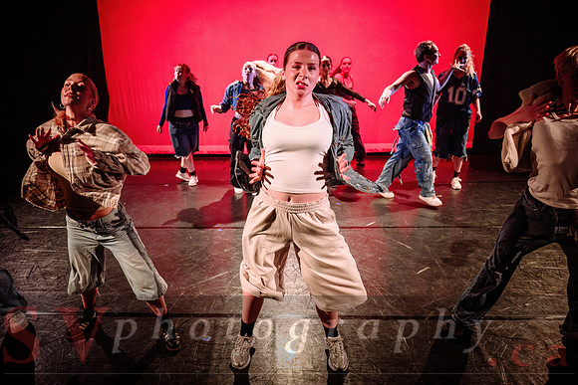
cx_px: 251
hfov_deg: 66.7
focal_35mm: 27
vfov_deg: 47.6
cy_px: 218
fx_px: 436
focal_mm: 24
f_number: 2.8
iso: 6400
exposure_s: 1/300
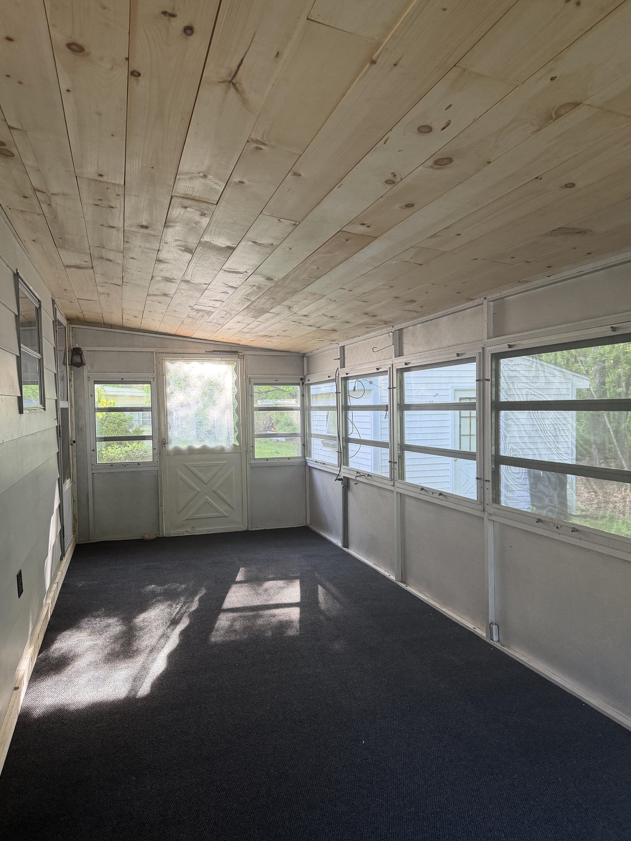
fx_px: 608
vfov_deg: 69.4
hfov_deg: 54.9
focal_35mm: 25
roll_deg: +0.9
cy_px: 436
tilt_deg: -3.7
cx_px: 323
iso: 200
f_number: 1.78
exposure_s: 1/89
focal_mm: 6.76
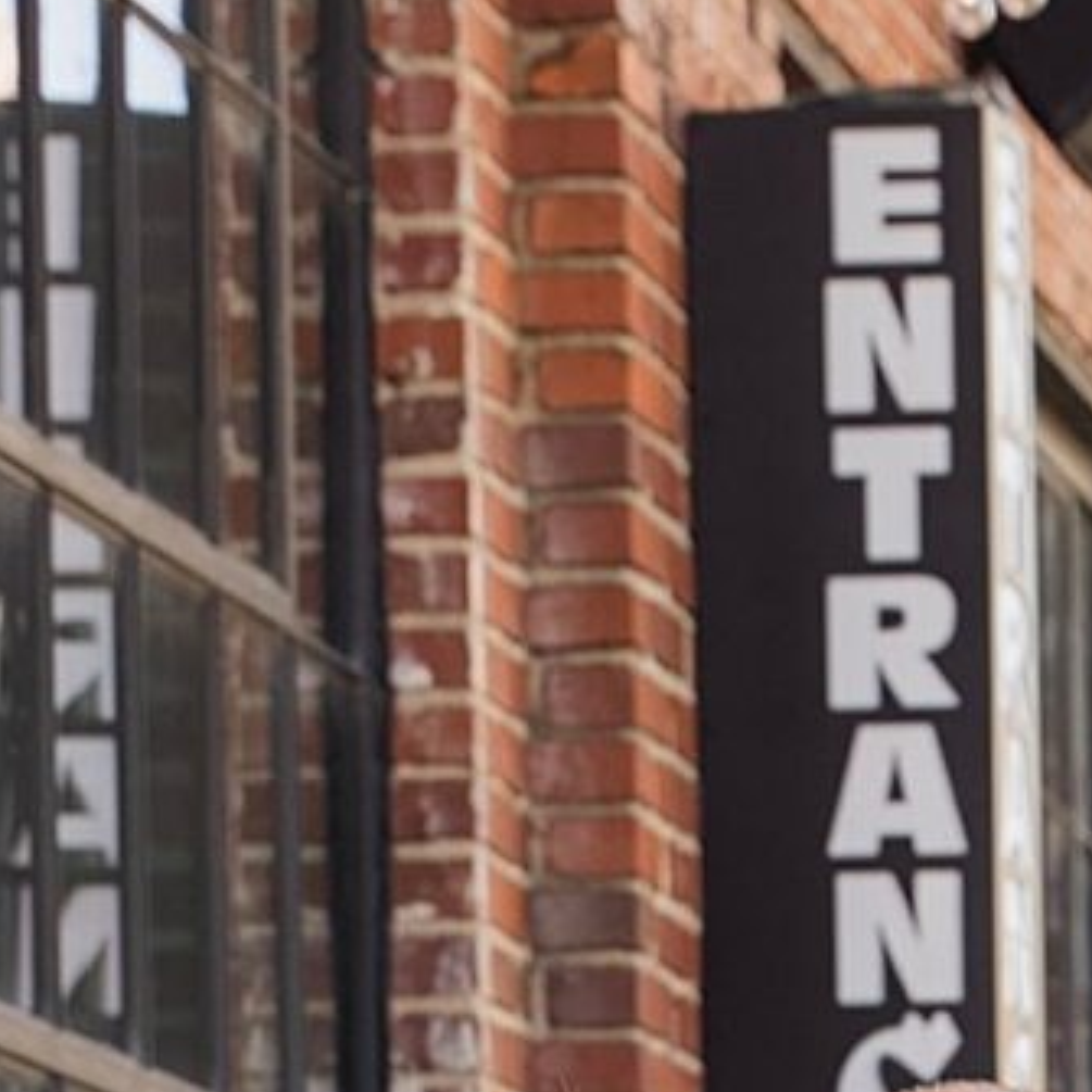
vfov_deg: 5.2
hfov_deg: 5.4
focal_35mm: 321
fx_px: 11465
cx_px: 1933
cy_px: 2813
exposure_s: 1/160
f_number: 4.5
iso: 125
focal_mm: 49.5
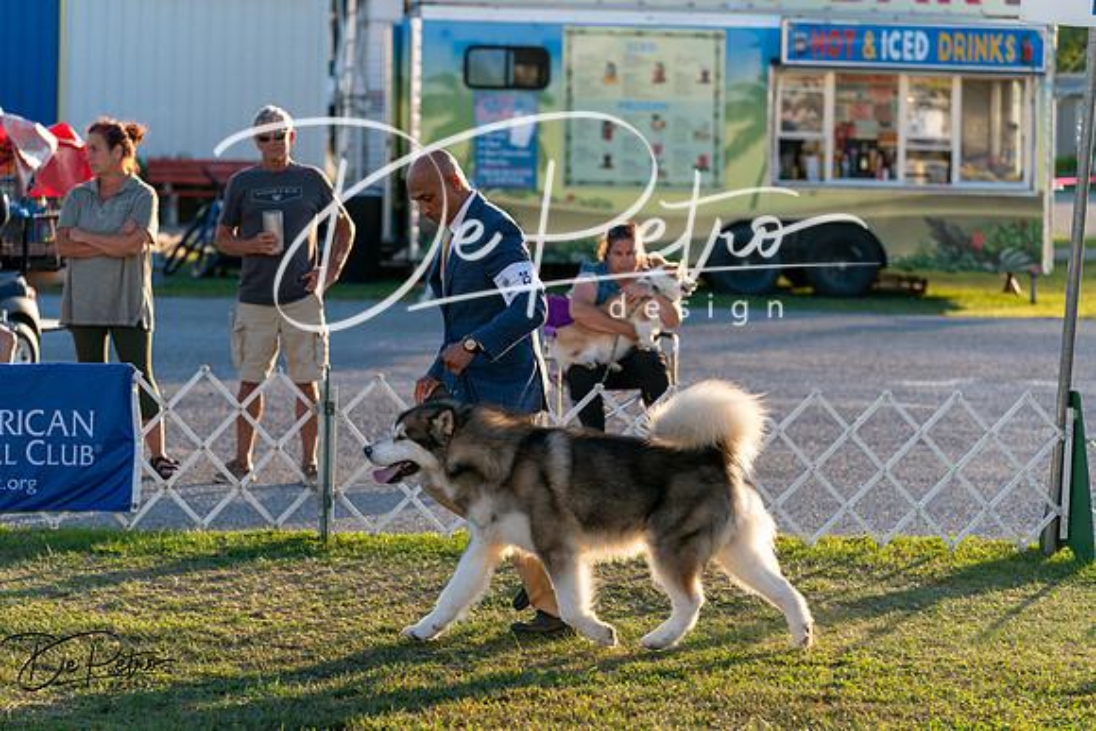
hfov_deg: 15.3
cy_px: 366
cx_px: 548
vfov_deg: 10.2
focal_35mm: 134
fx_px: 4080
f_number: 4.5
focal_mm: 134
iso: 1000
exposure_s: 1/1600
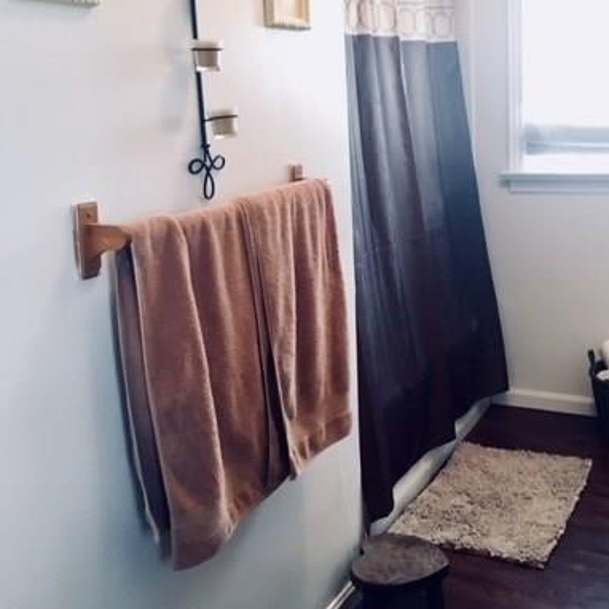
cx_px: 365
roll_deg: +3.8
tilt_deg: -10.5
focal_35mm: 43
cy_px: 281
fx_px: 856
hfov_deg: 39.0
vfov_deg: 39.1
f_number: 2.2
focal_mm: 4.15
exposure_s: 1/15
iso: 200
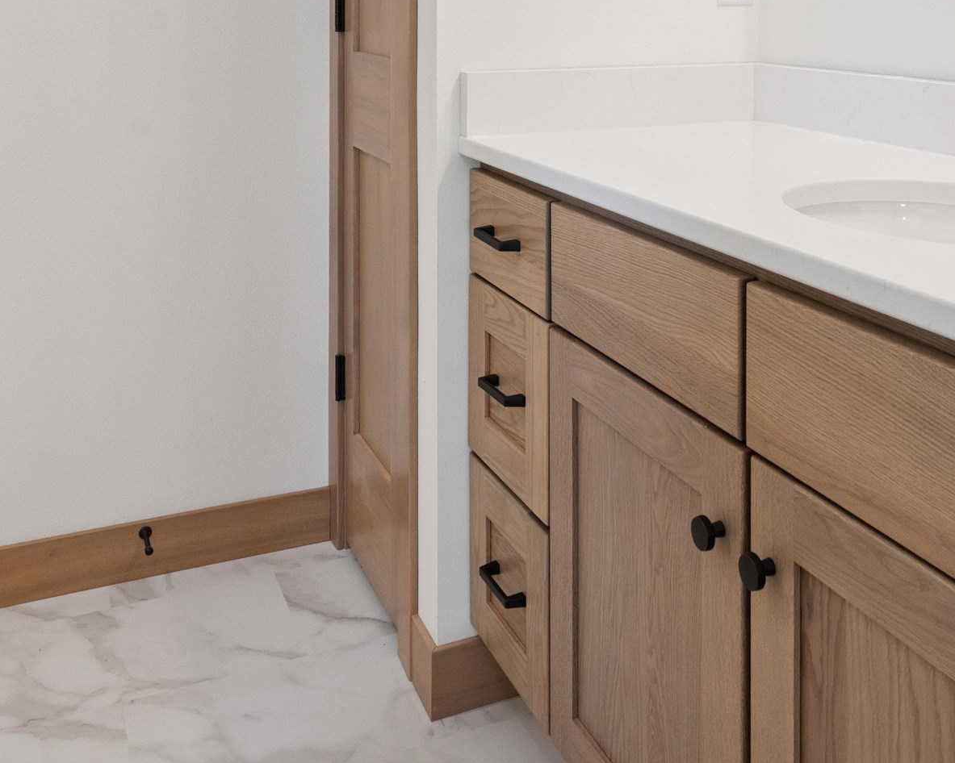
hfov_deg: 46.7
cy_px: -10
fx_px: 1102
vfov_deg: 34.6
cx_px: 555
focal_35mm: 39
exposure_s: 1/60
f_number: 10
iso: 800
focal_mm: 16
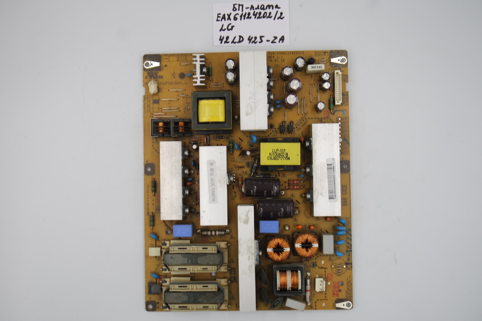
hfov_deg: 45.4
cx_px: 241
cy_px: 160
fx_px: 576
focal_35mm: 43
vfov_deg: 31.2
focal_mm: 16
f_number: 4.5
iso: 160
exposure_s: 1/125
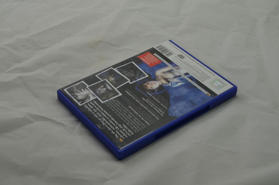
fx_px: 464
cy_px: 92
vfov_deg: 22.5
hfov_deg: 33.5
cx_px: 140
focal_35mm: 60
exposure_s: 1/3
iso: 100
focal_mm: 40
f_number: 20
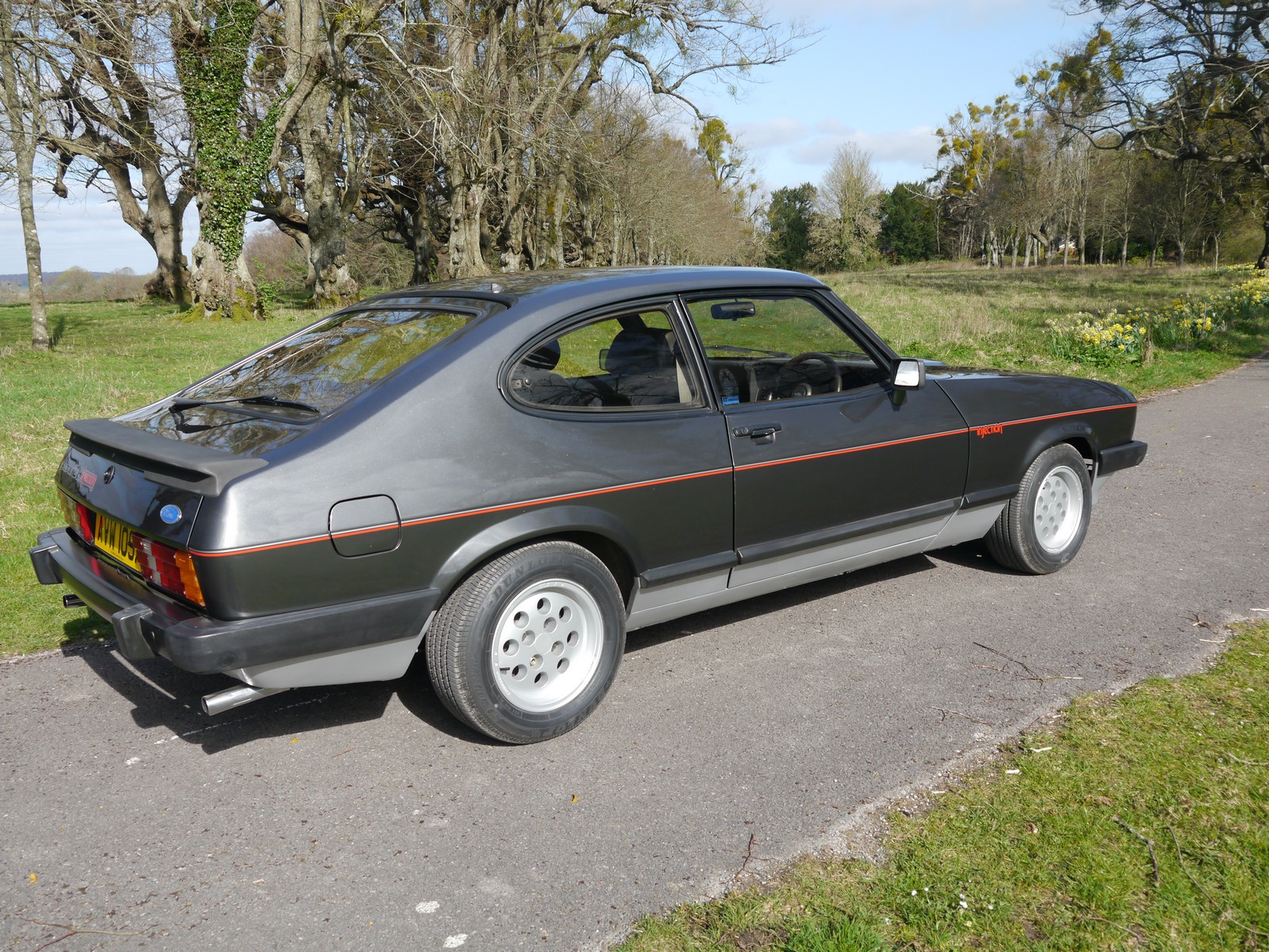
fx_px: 1174
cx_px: 634
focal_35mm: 32
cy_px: 476
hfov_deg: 56.8
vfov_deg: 44.2
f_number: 5.6
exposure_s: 1/160
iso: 160
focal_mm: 16
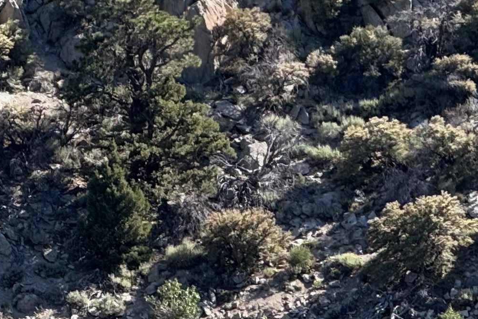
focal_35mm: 504
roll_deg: +1.9
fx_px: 6694
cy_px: 371
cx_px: 87
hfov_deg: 4.1
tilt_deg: -0.7
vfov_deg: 2.7
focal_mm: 15.66
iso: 50
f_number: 2.8
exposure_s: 1/507
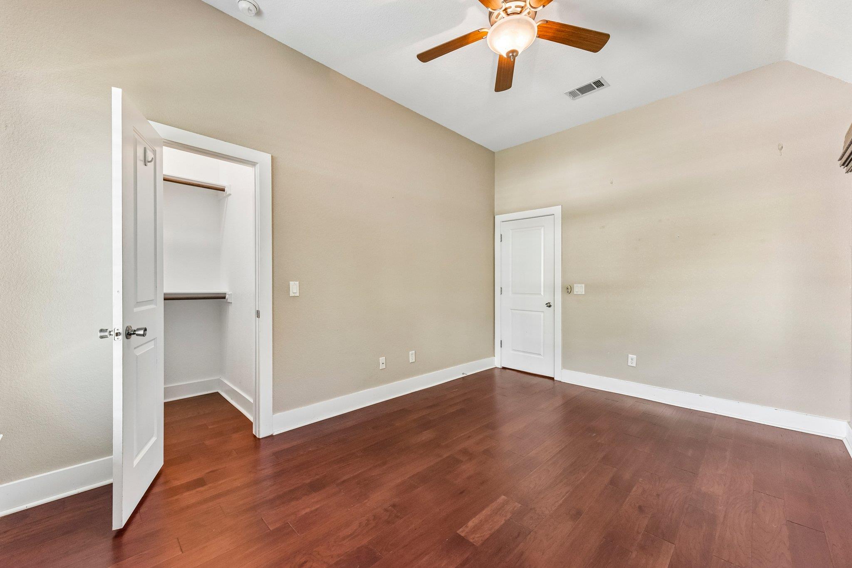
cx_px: 426
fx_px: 331
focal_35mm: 14
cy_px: 284
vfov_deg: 81.2
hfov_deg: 104.3
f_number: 8
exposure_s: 1/15
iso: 1250
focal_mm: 14
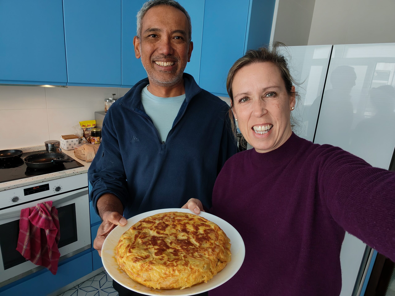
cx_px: 198
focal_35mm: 21
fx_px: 240
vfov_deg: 63.4
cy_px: 148
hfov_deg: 79.0
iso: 100
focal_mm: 2.98
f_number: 2.1
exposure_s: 1/100
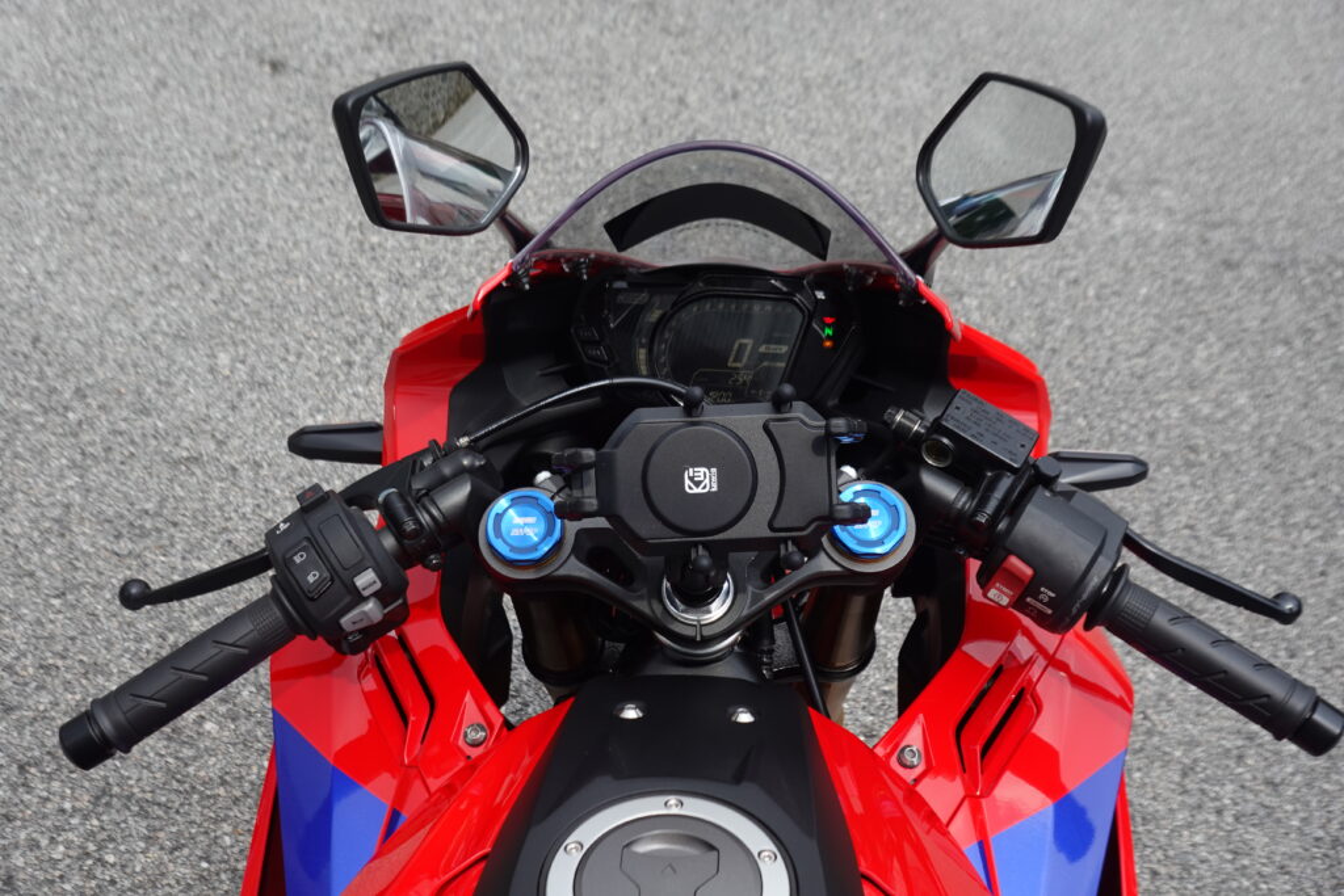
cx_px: 672
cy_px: 448
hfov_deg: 49.5
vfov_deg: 34.2
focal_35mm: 39
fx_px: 1456
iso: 125
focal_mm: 14.25
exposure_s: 1/500
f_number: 4
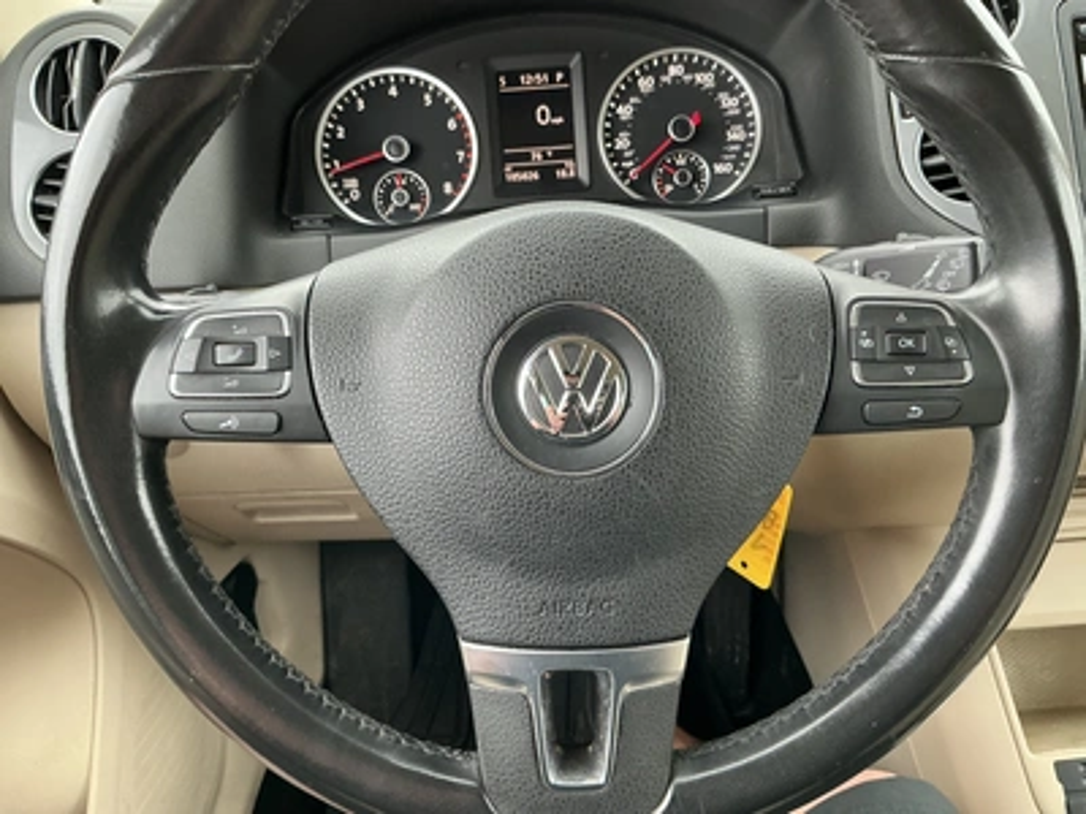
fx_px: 878
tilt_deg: -32.2
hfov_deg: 63.4
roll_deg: +5.7
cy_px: 407
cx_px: 543
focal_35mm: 28
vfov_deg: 49.7
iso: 100
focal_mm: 3
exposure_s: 1/60
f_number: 1.8
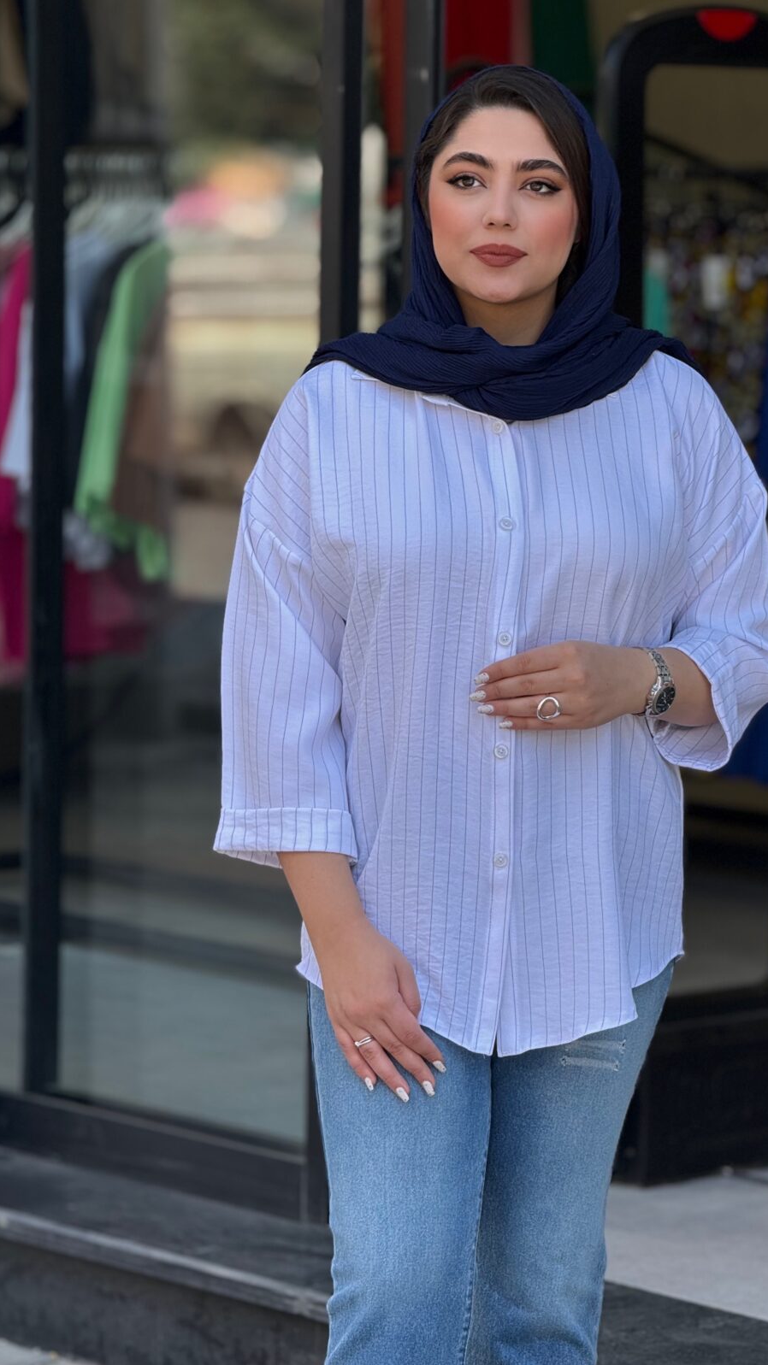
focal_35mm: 131
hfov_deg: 9.2
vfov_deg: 16.4
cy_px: 683
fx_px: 4744
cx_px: 510
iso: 64
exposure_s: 1/298
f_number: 2.8
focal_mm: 15.66
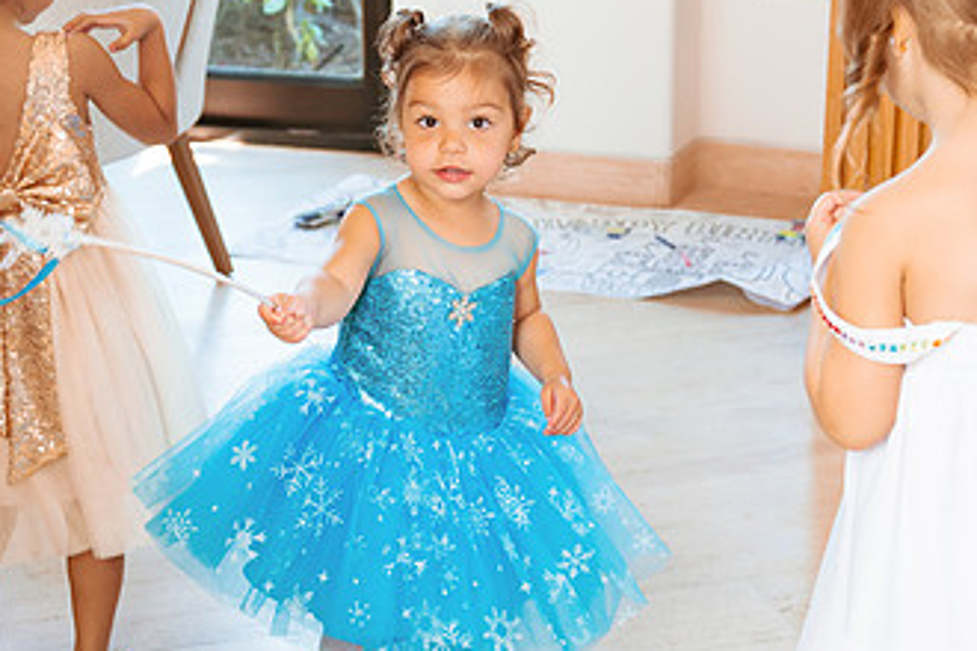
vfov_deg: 16.7
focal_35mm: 82
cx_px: 434
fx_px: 2225
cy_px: 336
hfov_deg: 24.7
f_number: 3.5
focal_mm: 36
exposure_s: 1/200
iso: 500
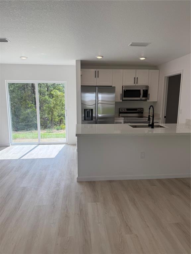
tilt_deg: -7.4
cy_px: 127
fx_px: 177
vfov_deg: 71.6
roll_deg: -0.9
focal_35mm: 24
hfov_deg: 56.8
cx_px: 96
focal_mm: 6.76
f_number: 1.78
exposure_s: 1/1174
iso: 100
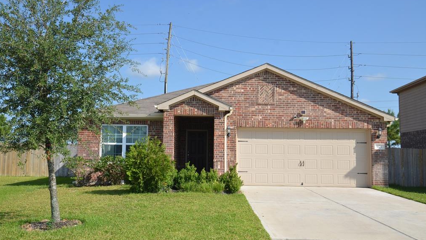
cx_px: 215
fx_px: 395
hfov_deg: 56.6
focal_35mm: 35
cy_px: 131
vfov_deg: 33.7
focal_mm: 22
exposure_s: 1/500
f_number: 11
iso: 320
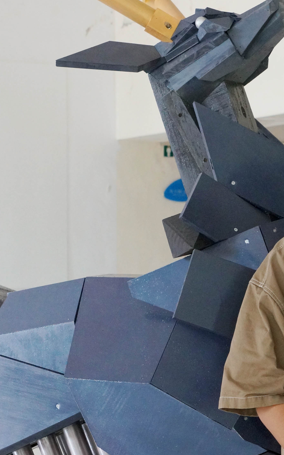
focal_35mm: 88
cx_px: 214
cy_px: 251
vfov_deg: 23.5
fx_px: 1090
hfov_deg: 14.8
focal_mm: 26
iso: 1250
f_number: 4
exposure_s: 1/160
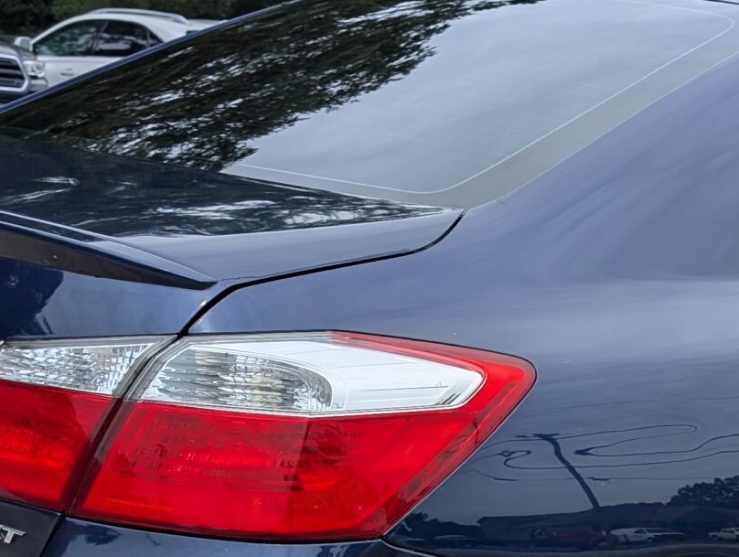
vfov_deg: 19.1
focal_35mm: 76
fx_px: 1625
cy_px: 502
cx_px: 701
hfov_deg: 24.7
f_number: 1.68
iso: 18
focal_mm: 6.9
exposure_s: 1/678
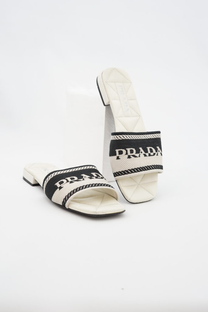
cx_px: 104
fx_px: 433
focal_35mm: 50
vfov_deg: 39.6
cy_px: 156
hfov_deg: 27.0
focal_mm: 50
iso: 640
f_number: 6.3
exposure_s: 1/10
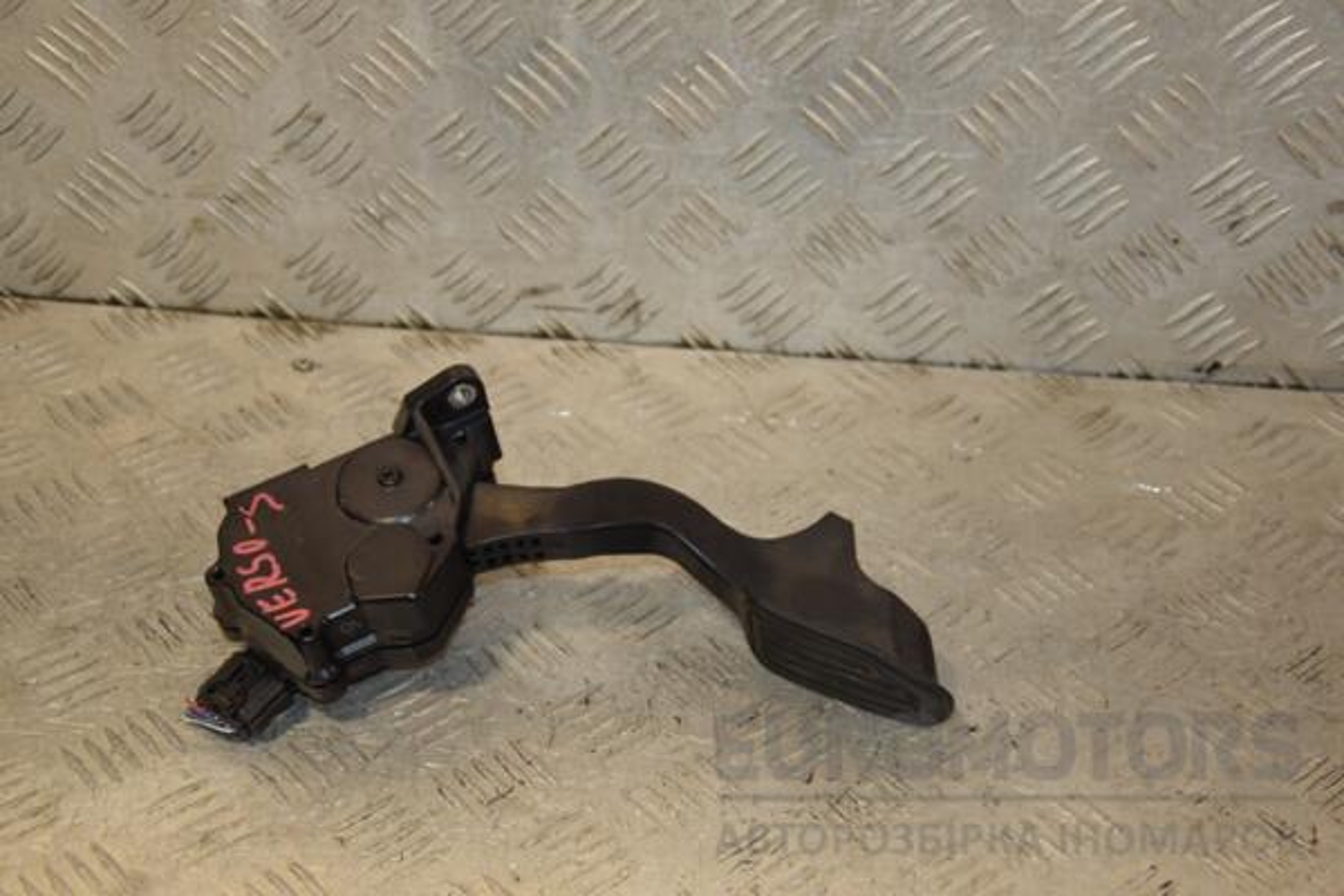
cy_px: 448
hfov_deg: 33.4
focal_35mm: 60
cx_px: 672
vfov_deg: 22.6
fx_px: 2240
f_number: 4.8
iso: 800
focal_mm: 40
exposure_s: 1/200
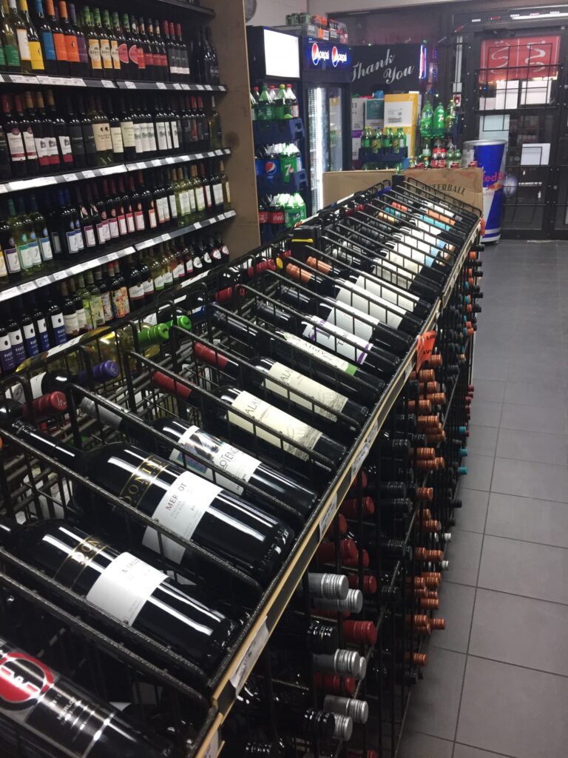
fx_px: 634
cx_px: 284
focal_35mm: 29
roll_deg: +2.6
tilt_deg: -20.8
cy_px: 379
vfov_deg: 61.7
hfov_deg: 48.2
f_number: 2.2
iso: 50
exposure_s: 1/30
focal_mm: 4.15
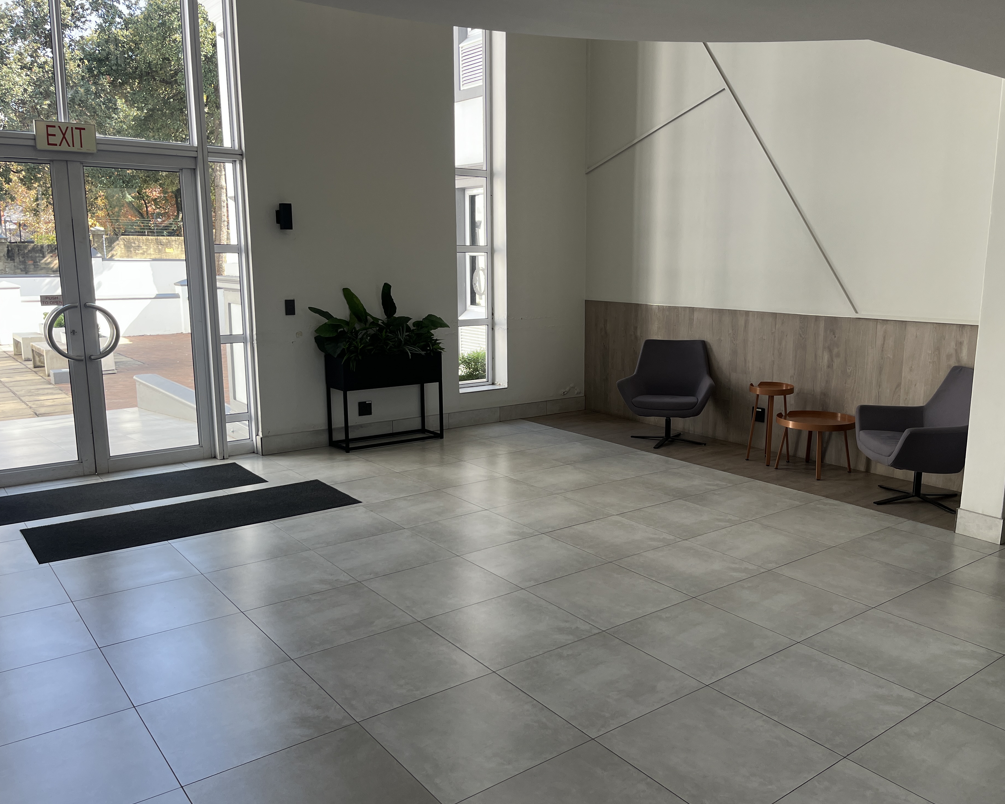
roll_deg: -1.7
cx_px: 534
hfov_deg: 62.2
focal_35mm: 28
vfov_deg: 51.5
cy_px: 411
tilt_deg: -10.7
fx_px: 833
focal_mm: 5.1
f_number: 1.6
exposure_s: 1/182
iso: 40
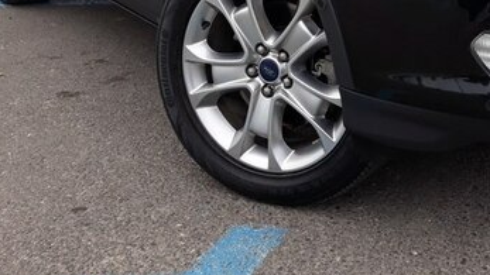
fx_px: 727
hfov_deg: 35.6
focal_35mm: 56
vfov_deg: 20.1
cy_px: -57
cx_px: 417
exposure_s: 1/246
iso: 40
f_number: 1.7
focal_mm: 3.71
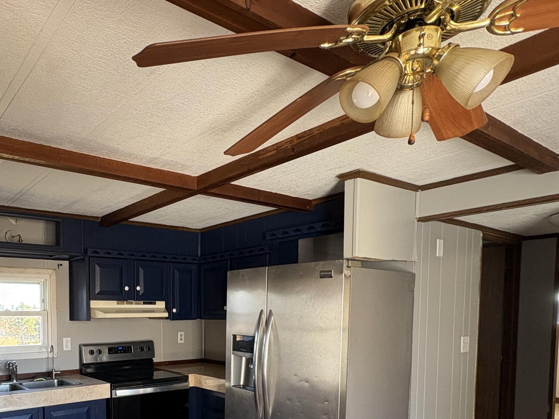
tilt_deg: -3.7
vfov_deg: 48.3
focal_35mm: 27
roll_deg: +0.7
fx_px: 436
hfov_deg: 62.1
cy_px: 339
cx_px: 149
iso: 200
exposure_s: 1/73
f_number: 2.2
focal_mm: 2.22
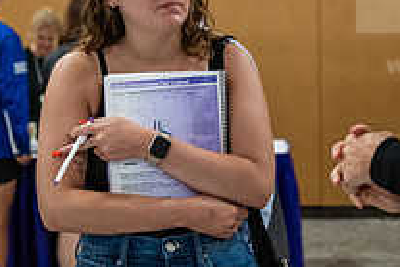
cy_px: 105
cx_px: 298
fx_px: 1179
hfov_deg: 19.1
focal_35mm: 106
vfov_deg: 12.9
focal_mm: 38
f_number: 3.2
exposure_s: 1/200
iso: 2500
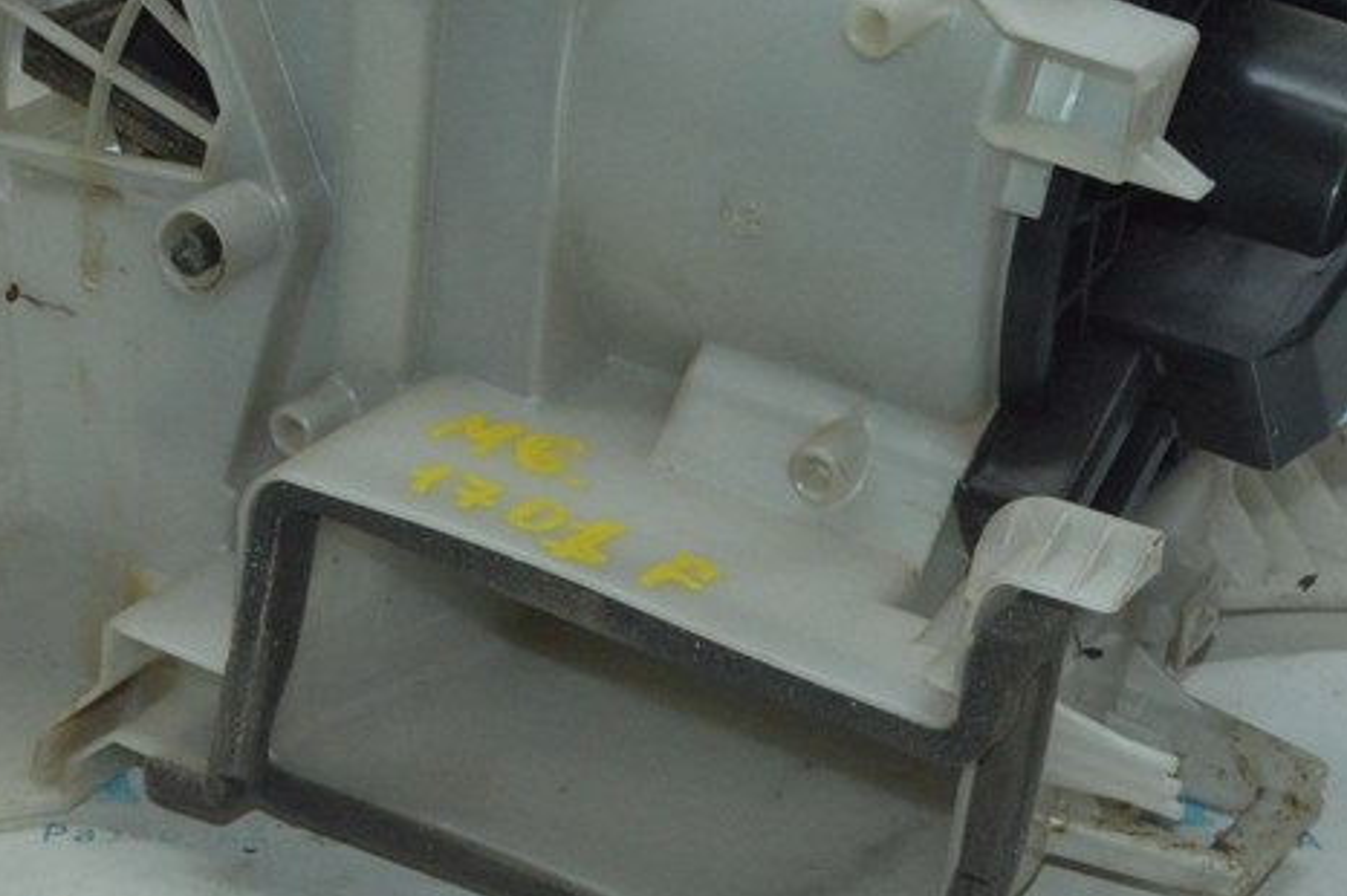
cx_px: 532
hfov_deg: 20.0
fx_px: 3817
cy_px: 262
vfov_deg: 13.4
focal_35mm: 102
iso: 2800
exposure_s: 1/80
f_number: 16
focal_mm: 31
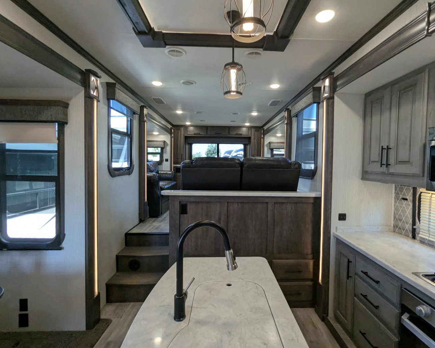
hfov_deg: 89.5
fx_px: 219
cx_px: 230
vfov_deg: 77.0
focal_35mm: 17
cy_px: 172
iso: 236
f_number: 2.2
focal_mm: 2.35
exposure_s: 1/100
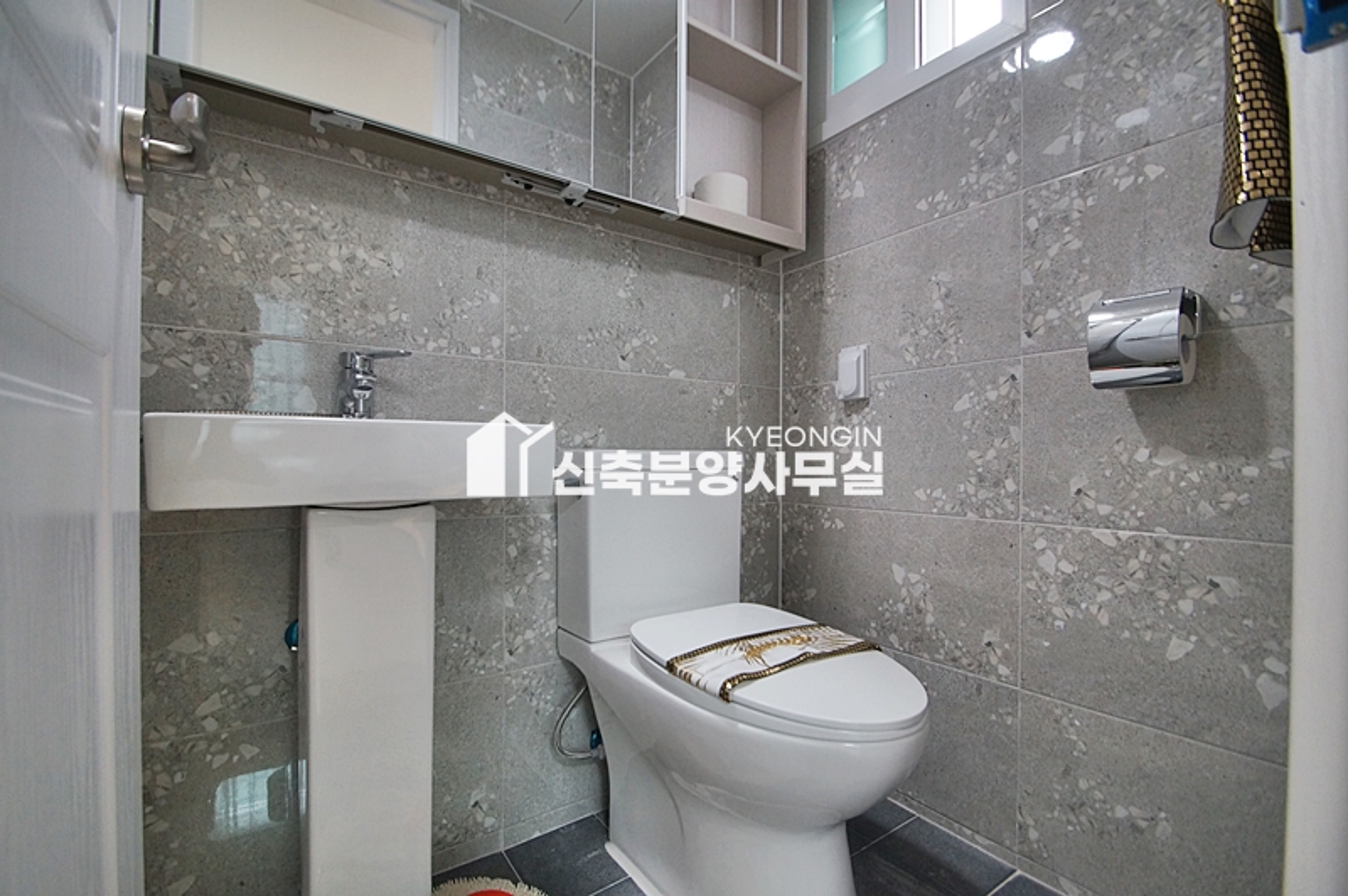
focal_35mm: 15
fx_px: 561
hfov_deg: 100.4
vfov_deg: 77.2
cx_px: 674
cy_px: 448
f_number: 4
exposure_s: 1/100
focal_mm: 10
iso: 800
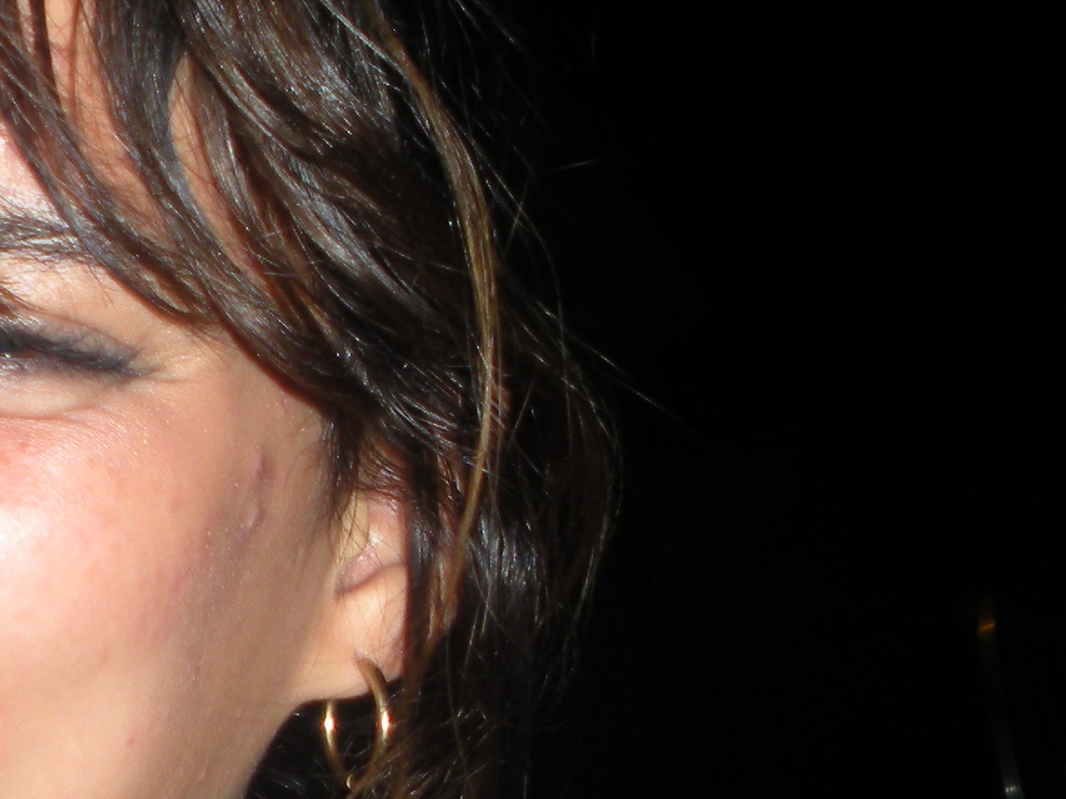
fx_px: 3448
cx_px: -93
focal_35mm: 112
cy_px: 681
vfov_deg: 13.1
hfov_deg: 17.0
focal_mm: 6.3
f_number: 3.5
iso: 64
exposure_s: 1/60
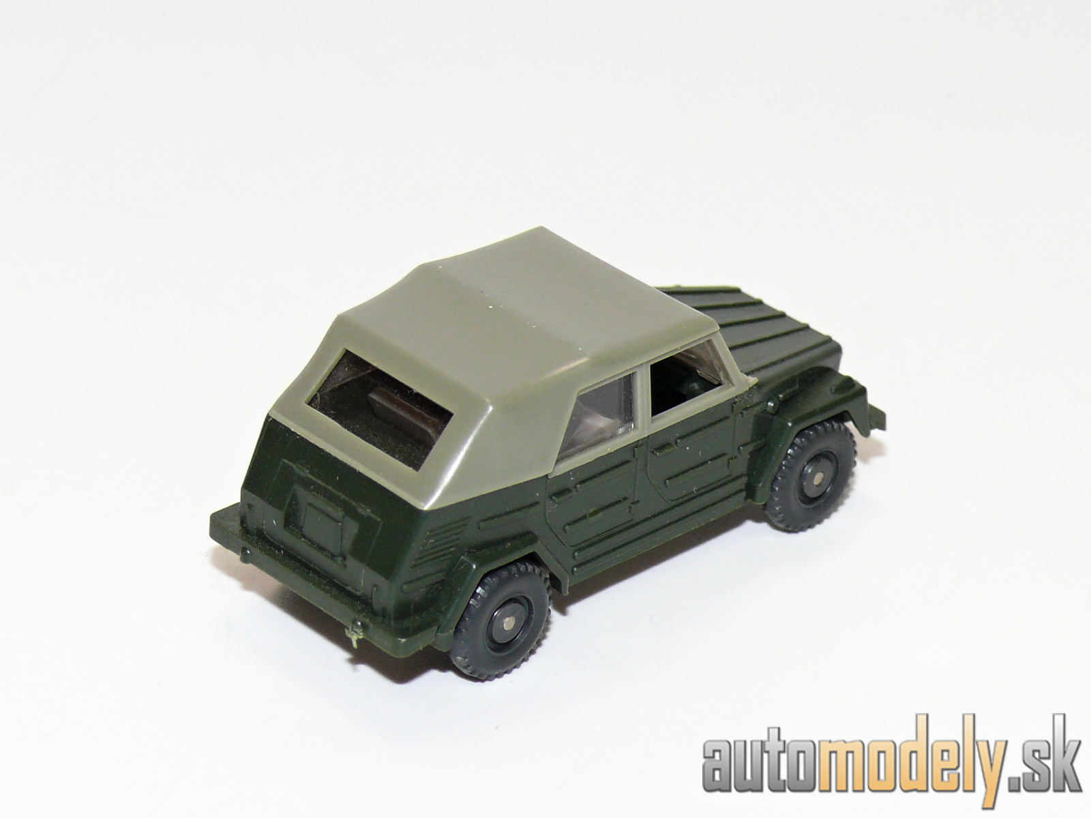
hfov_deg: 14.2
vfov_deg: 10.7
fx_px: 4381
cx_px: 546
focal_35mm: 139
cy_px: 409
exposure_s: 1/30
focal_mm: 16.4
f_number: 4
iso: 100
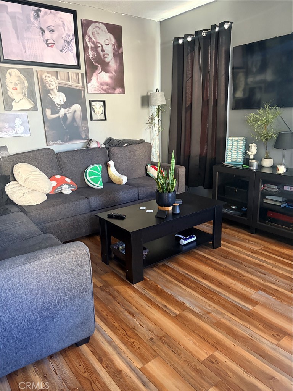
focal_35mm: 26
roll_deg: +1.0
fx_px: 293
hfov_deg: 53.1
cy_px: 196
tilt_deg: -15.5
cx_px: 146
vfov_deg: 67.3
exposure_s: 1/60
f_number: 1.6
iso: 400
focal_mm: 5.96
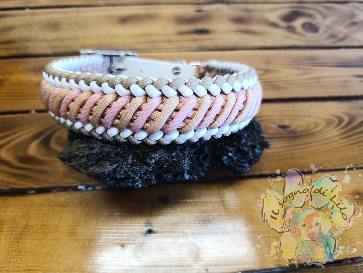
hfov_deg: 73.8
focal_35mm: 23
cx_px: 182
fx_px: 242
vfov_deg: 59.0
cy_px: 136
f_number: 1.65
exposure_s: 1/100
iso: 998
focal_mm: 6.11
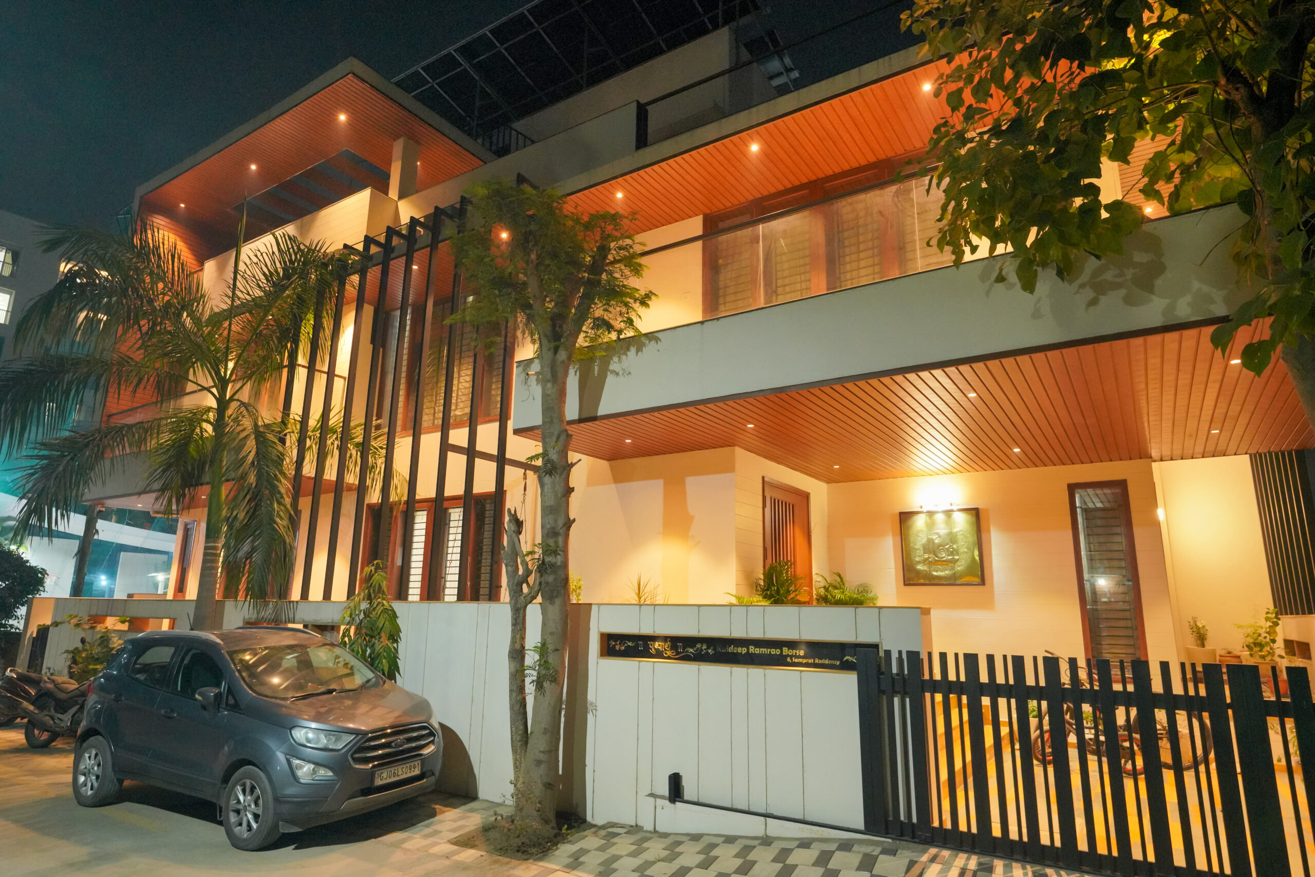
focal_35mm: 20
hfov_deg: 83.1
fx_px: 742
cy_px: 438
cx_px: 658
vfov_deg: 61.2
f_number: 7.1
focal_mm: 20.3
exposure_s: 1/15
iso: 4000
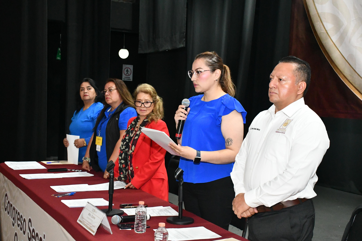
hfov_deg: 38.9
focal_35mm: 51
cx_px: 181
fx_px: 513
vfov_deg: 26.5
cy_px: 120
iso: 9000
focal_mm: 34
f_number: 9
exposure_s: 1/100
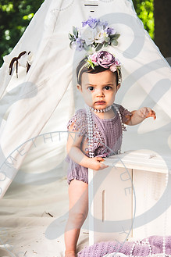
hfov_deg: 25.9
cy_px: 145
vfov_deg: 38.1
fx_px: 371
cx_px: 98
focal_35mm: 52
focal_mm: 38
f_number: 2.8
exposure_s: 1/400
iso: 100
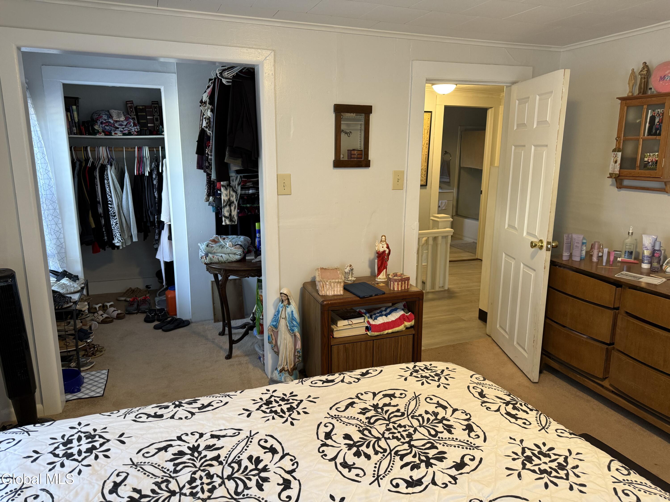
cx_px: 335
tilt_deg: -11.7
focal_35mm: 24
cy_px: 251
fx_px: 465
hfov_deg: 71.6
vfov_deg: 56.8
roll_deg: -0.2
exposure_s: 1/60
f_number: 1.78
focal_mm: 6.76
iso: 200
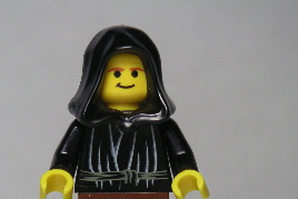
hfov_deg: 11.2
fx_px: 1516
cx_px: 125
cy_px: 157
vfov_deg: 7.5
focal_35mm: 183
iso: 100
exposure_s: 1/111
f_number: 3.6
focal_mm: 17.1
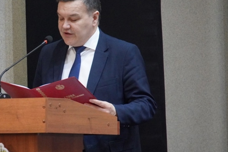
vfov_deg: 3.9
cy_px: 86
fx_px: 2262
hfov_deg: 5.8
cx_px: 43
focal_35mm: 357
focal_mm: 135
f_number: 5.6
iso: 6400
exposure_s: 1/60
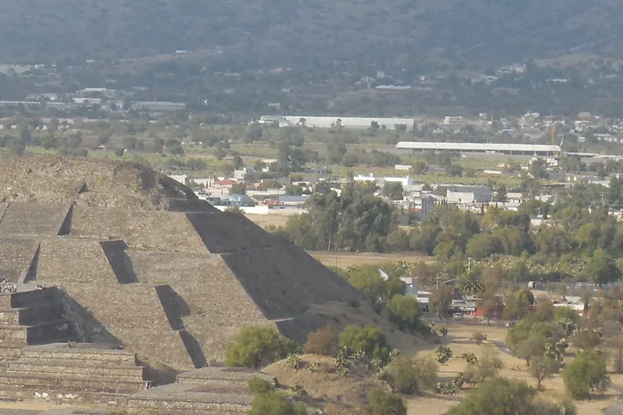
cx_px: -28
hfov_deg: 10.0
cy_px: 303
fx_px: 3513
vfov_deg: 6.8
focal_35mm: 203
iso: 125
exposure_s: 1/320
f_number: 6
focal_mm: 12.8
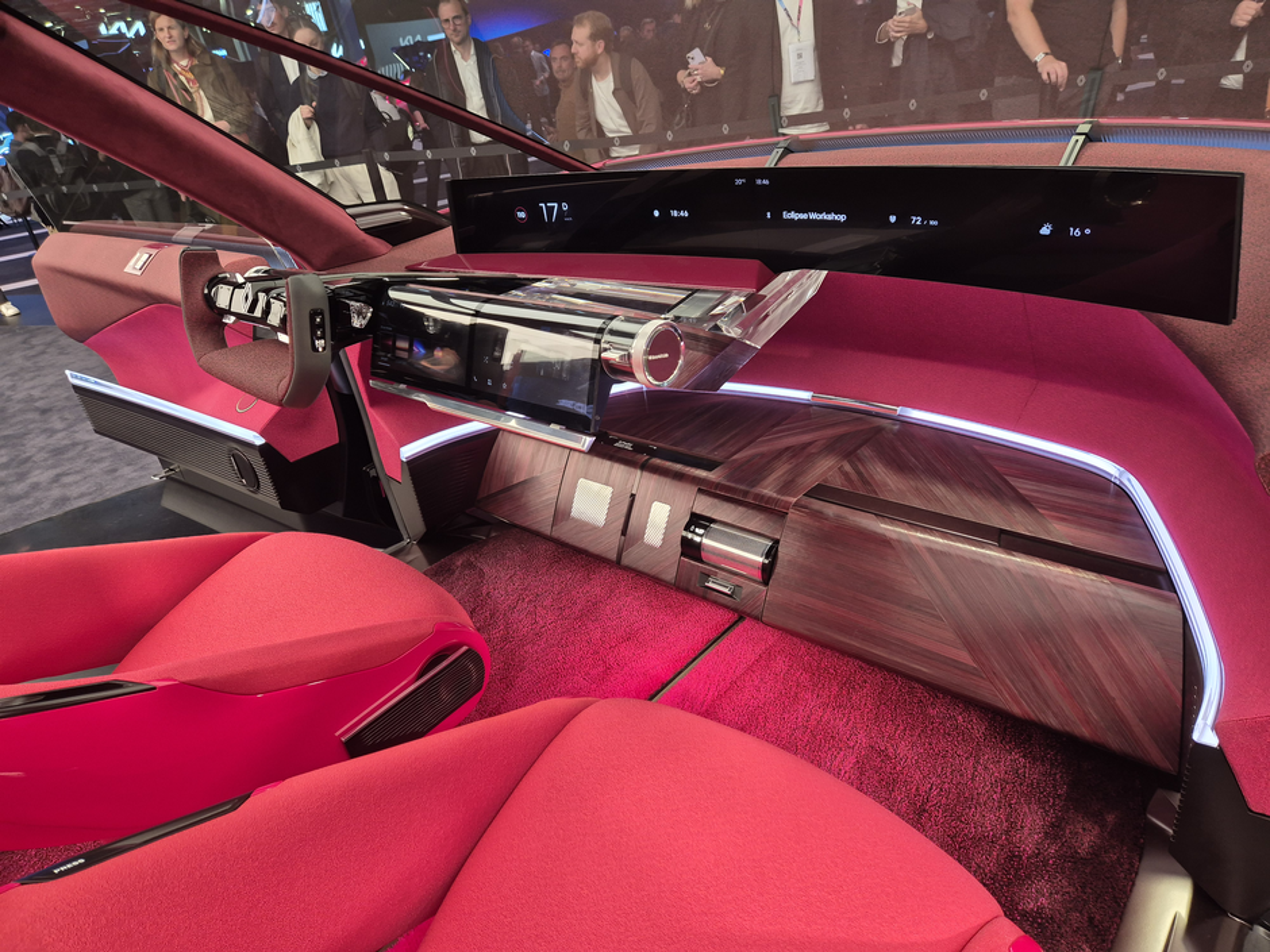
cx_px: 635
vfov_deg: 58.9
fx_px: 844
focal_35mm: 23
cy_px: 476
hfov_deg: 73.9
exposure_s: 1/94
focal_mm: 5.4
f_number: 1.8
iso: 100
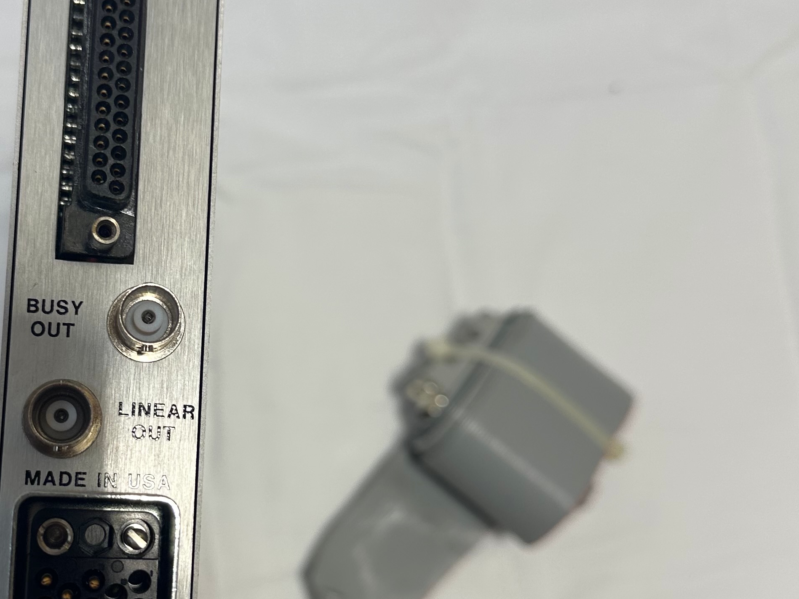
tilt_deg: -79.9
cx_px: 238
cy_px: 333
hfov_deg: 36.9
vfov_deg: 28.5
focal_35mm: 51
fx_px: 1177
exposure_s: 1/159
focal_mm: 6.86
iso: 64
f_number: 1.78
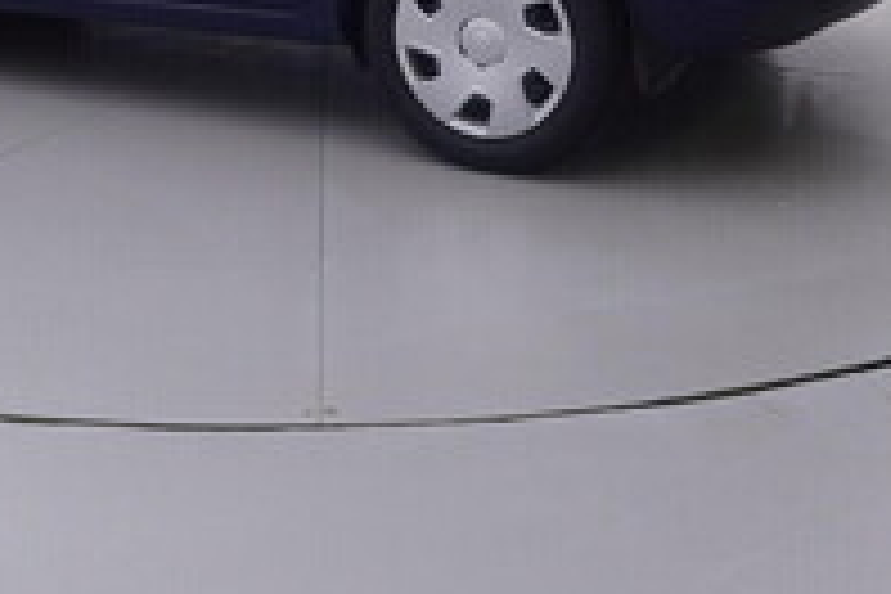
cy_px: -191
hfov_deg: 32.0
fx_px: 1544
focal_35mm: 62
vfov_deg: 19.9
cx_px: 322
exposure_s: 1/80
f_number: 5
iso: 200
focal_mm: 15
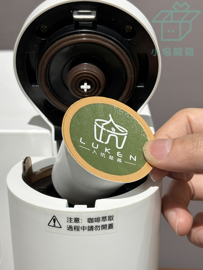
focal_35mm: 52
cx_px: 102
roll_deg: -0.5
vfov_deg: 36.8
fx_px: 407
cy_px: 135
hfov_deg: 28.0
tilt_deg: -18.7
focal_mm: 5.96
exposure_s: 1/60
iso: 40
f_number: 1.6
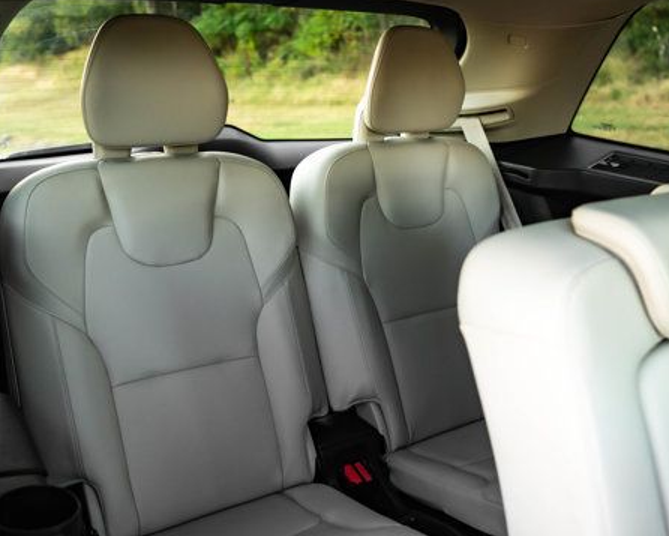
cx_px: 298
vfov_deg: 42.2
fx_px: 693
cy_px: 256
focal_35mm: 35
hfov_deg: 51.4
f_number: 2.8
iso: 1250
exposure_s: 1/160
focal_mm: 26
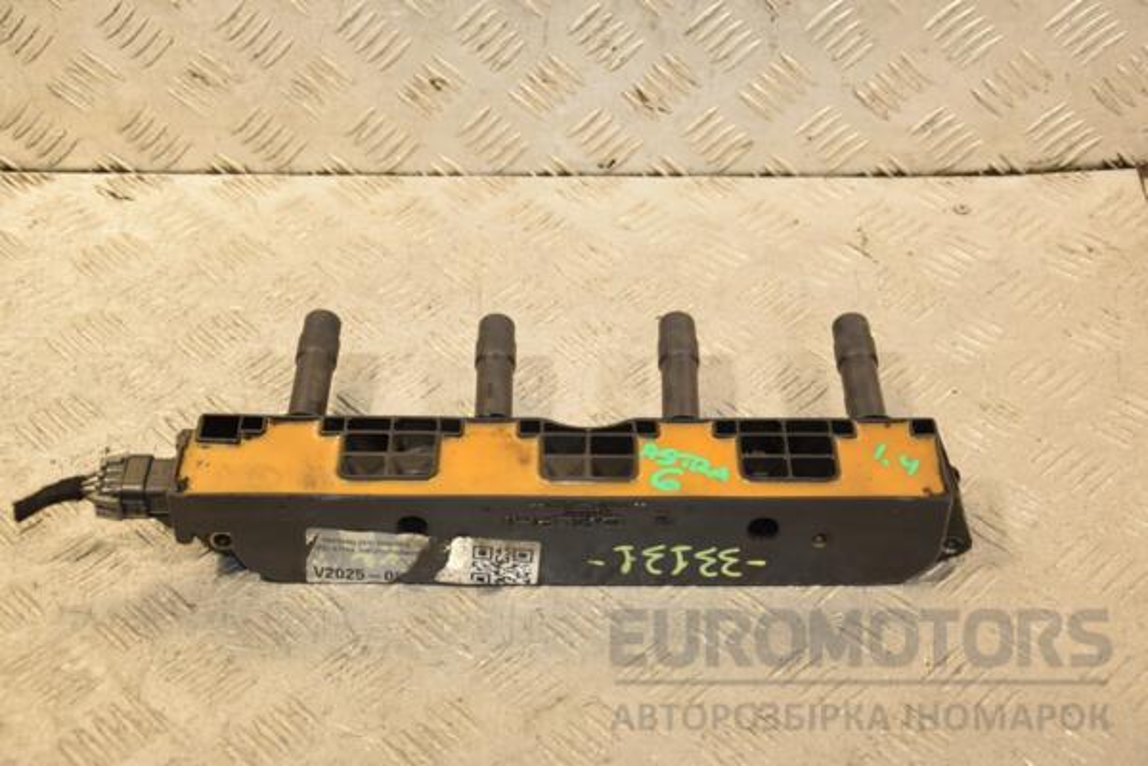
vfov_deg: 23.8
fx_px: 1818
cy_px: 383
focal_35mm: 57
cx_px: 574
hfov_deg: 35.1
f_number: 5
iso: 800
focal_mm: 38
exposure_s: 1/160
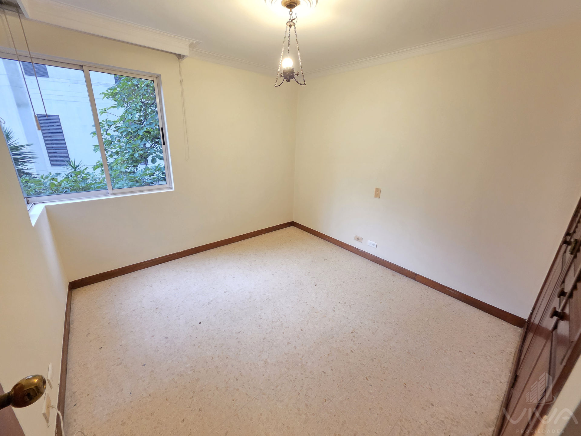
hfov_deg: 106.2
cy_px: 218
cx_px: 290
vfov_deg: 89.9
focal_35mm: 13
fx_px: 218
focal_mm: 2.2
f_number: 1.9
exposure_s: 1/60
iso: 640
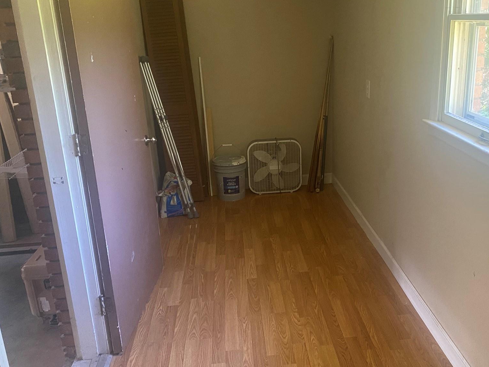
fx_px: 494
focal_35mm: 35
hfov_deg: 52.3
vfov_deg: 40.7
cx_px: 292
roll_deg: +3.2
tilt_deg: -14.9
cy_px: 182
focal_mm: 4.25
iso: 500
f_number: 1.8
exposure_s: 1/60
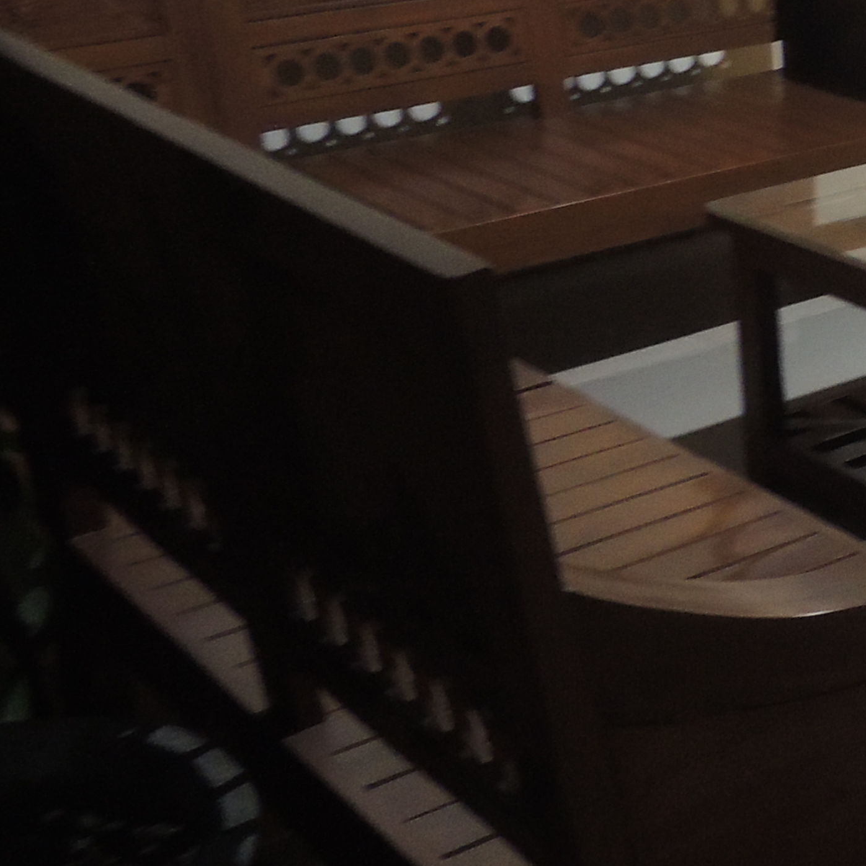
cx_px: 1349
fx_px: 1981
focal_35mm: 70
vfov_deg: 24.0
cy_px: 103
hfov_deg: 20.5
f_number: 3
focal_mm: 4.3
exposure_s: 1/8
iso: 450
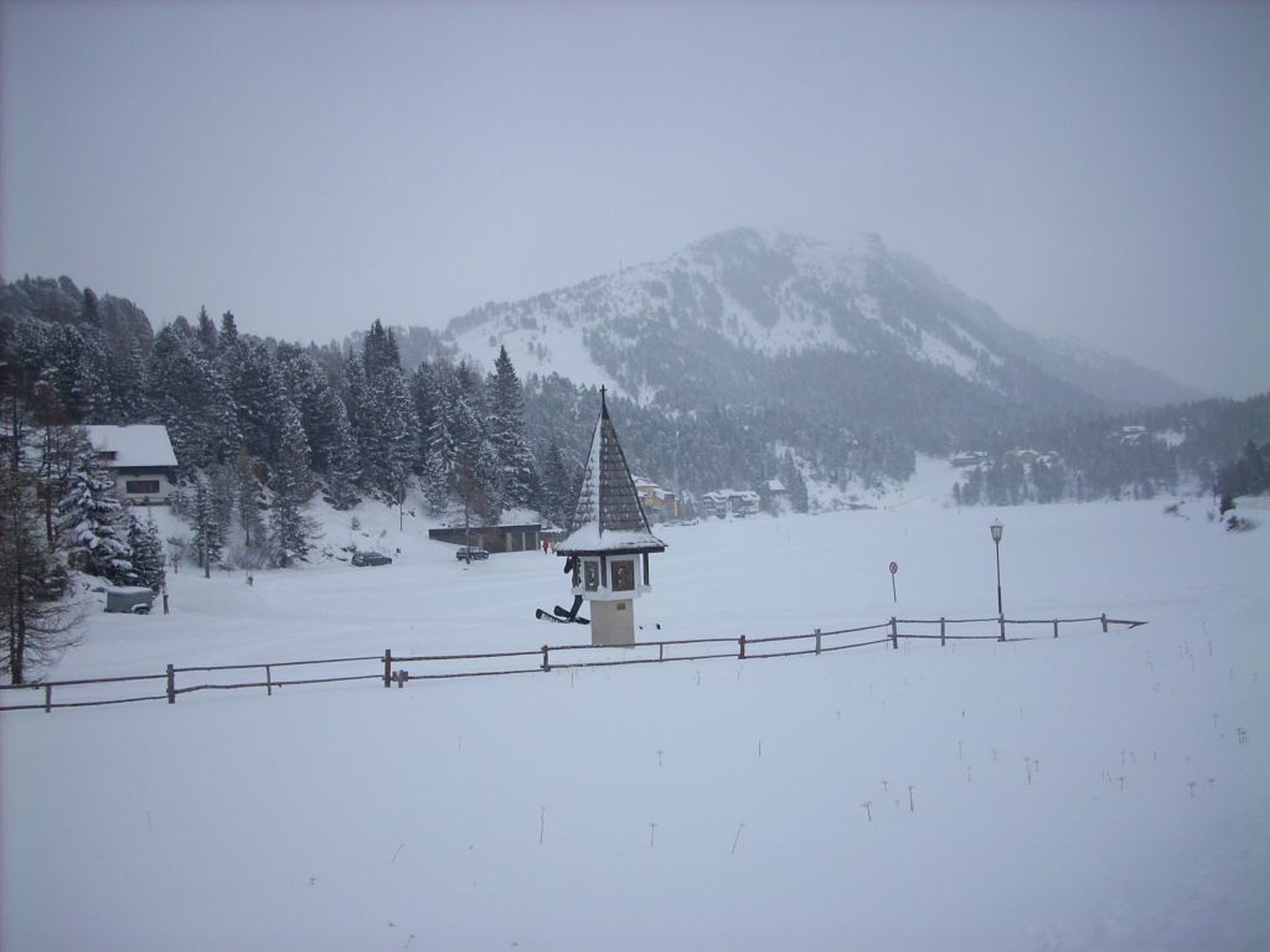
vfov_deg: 38.7
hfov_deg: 50.1
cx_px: 635
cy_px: 476
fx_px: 1357
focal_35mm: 37
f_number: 5.6
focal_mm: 6.2
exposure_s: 1/210
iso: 64
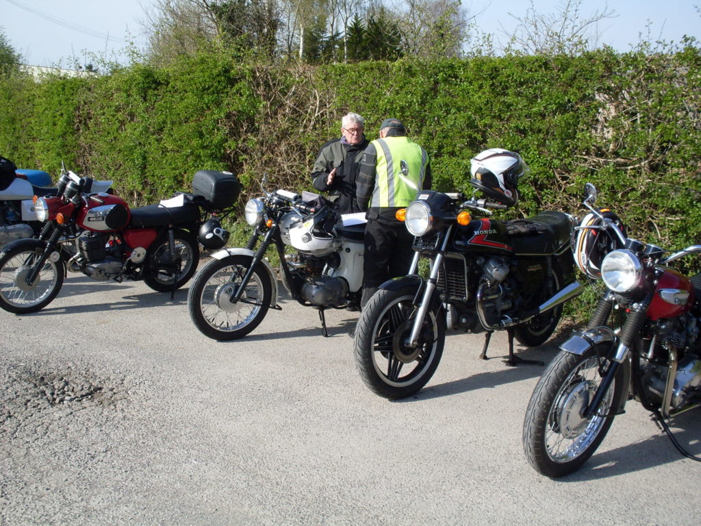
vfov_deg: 37.7
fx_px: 770
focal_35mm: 38
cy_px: 263
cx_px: 350
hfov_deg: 49.0
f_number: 8.4
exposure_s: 1/180
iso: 80
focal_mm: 6.3
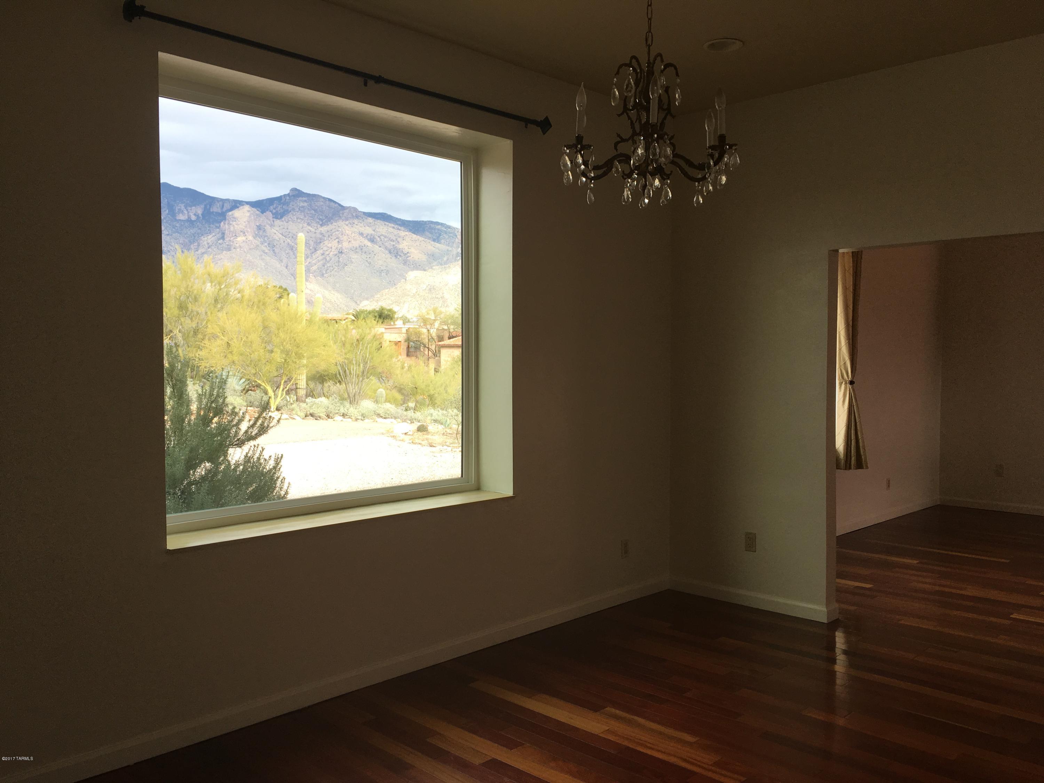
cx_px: 522
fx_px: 875
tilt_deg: -1.6
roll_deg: +0.7
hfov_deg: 61.7
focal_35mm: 29
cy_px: 392
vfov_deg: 48.2
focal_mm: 4.15
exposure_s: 1/143
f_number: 2.2
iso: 25
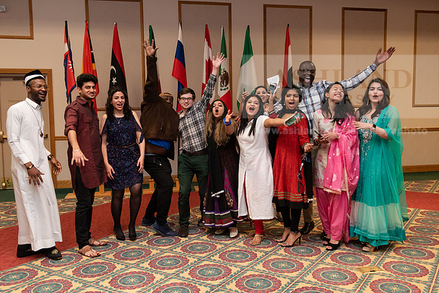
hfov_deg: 55.8
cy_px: 146
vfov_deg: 38.9
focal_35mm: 34
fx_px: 415
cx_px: 220
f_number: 6.3
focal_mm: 34
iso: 2500
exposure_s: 1/200
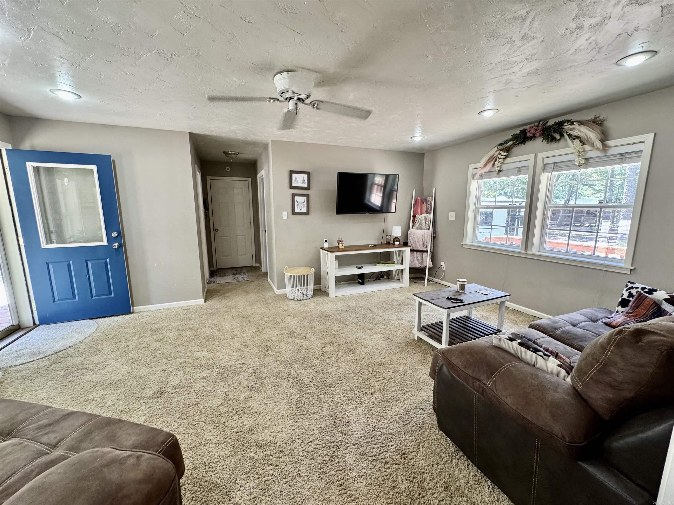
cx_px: 337
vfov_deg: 85.7
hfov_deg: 102.1
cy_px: 252
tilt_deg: -11.0
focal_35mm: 14
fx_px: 273
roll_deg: +0.1
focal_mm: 2.22
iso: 250
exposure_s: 1/60
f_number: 2.2
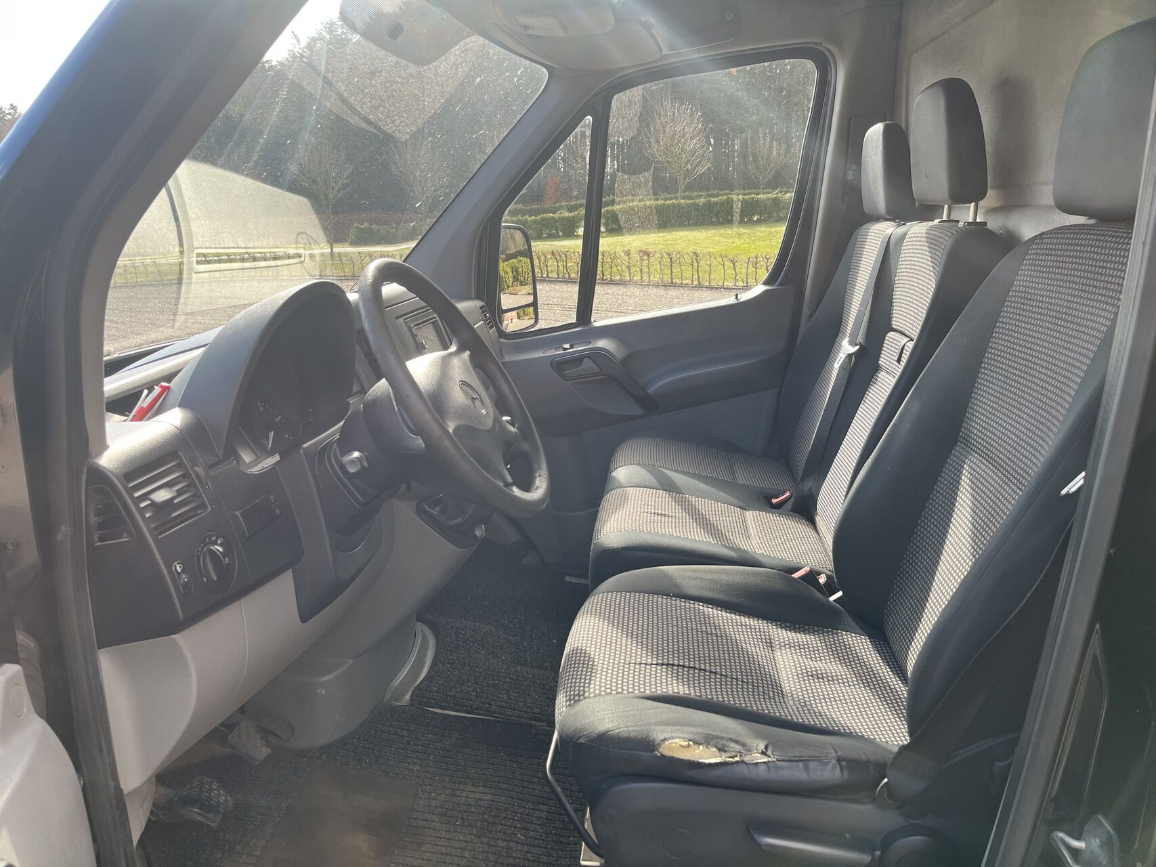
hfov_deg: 67.3
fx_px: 868
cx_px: 578
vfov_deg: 53.1
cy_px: 434
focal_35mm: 26
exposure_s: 1/478
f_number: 1.6
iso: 50
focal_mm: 5.1
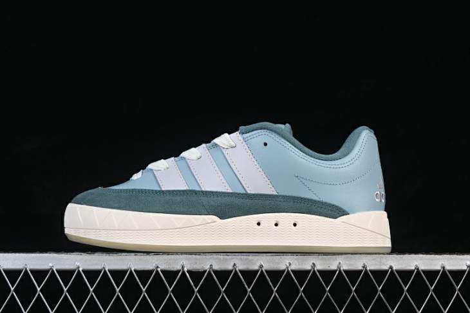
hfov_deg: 27.0
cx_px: 235
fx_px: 979
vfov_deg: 18.2
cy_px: 156
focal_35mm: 75
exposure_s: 1/60
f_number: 8
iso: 160
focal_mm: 50
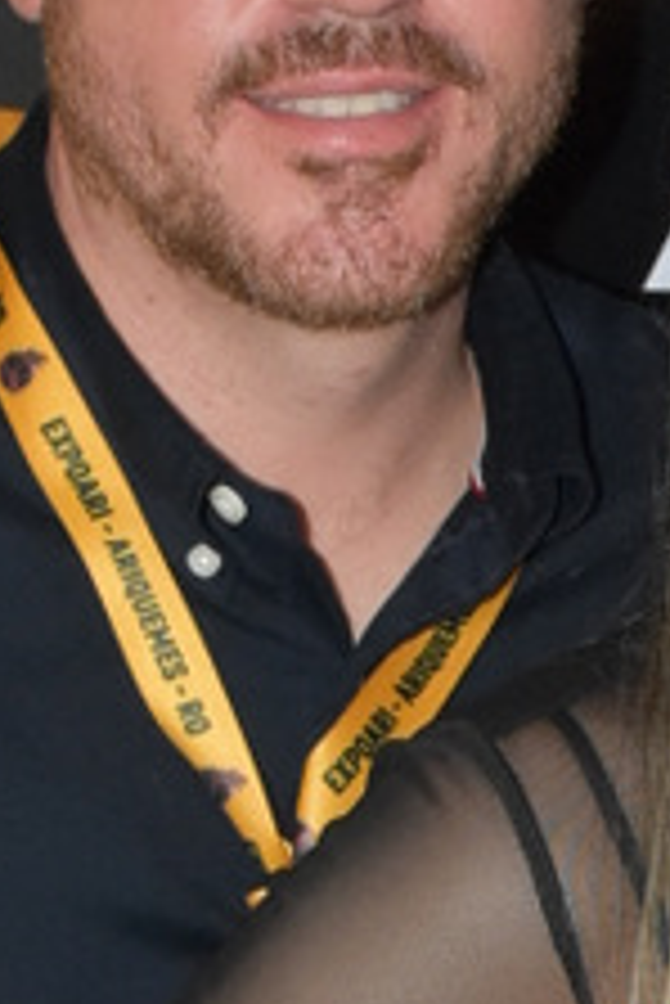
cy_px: 1342
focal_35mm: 245
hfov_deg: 5.6
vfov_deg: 8.3
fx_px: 6828
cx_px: 818
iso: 1600
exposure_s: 1/60
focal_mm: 26
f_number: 5.6
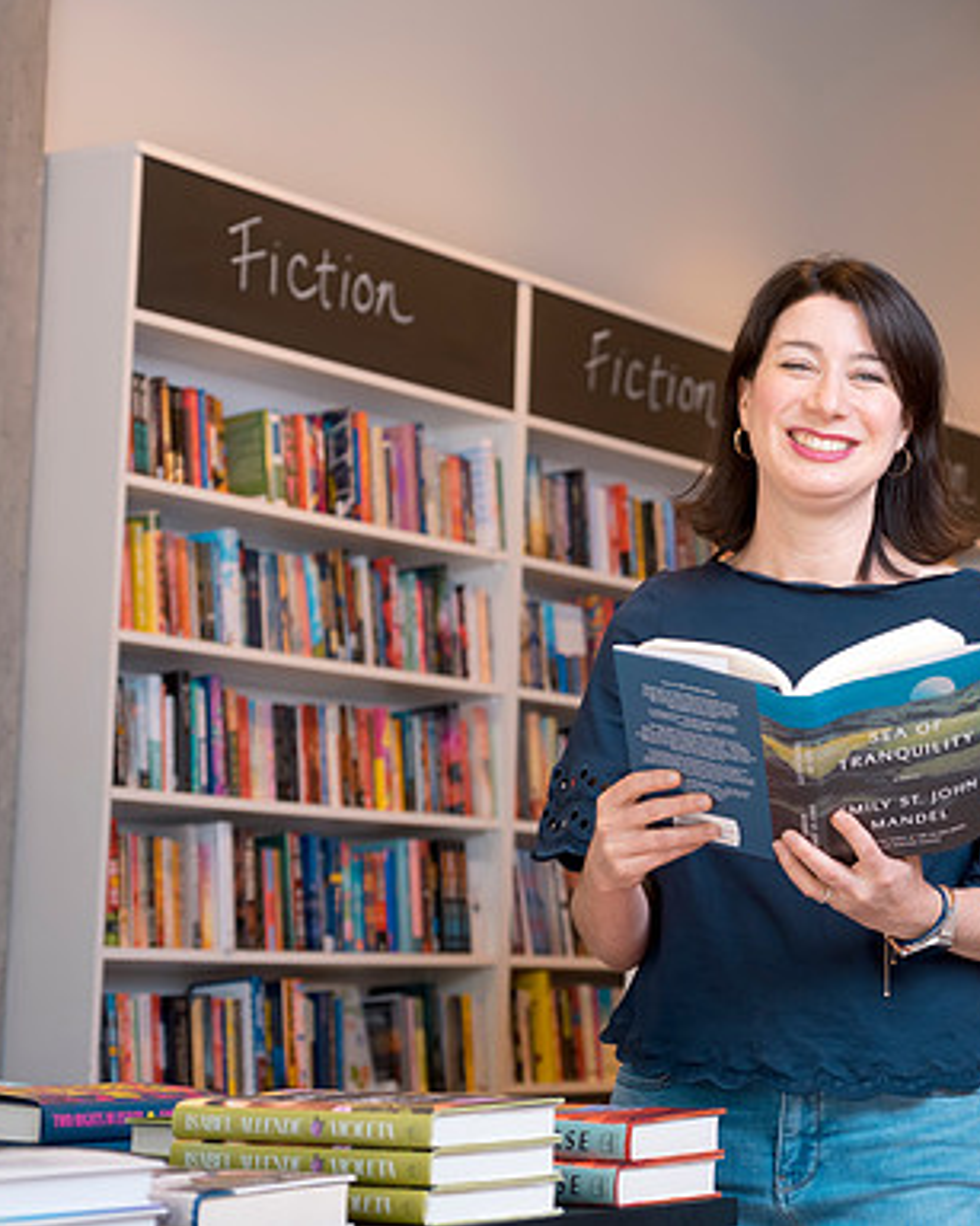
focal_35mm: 85
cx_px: 907
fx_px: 3083
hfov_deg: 17.8
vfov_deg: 22.5
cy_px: 611
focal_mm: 60
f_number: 5
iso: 400
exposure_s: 1/125
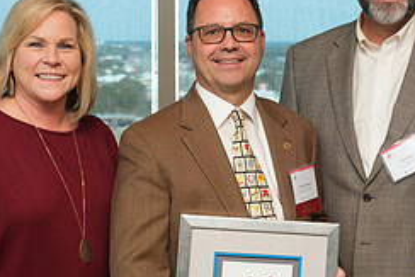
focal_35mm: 95
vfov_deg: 14.4
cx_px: 327
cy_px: 161
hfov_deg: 21.2
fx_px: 1096
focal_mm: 26.6
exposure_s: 1/125
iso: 640
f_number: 4
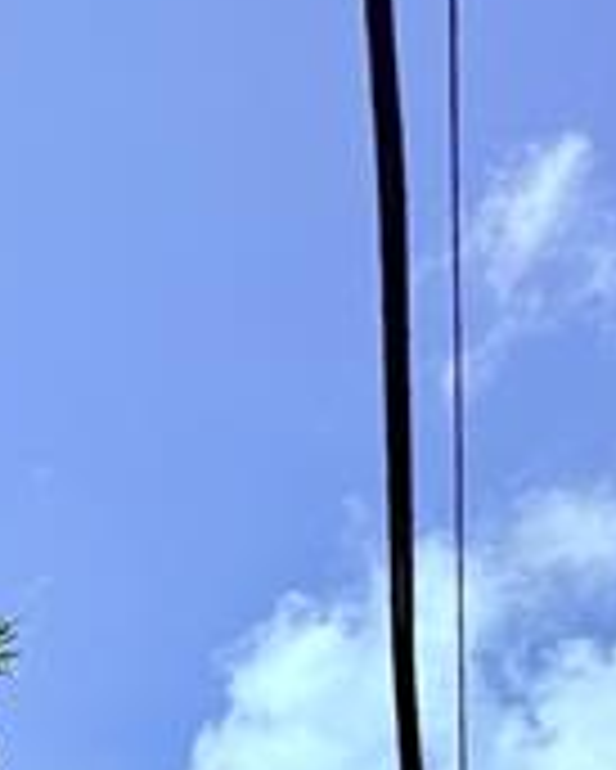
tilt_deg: +9.8
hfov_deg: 13.0
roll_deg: +0.6
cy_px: 1657
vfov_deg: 14.4
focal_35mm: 105
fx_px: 2391
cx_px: -558
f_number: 1.78
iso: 80
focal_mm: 6.76
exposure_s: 1/4975
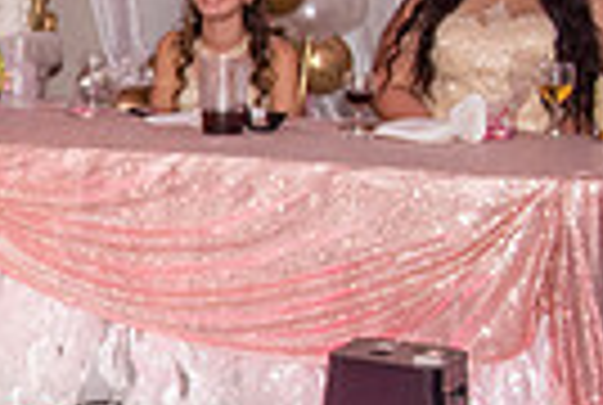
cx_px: -612
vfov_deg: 11.4
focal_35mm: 121
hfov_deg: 14.1
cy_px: 110
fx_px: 2031
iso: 1250
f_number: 4
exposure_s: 1/160
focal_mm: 28
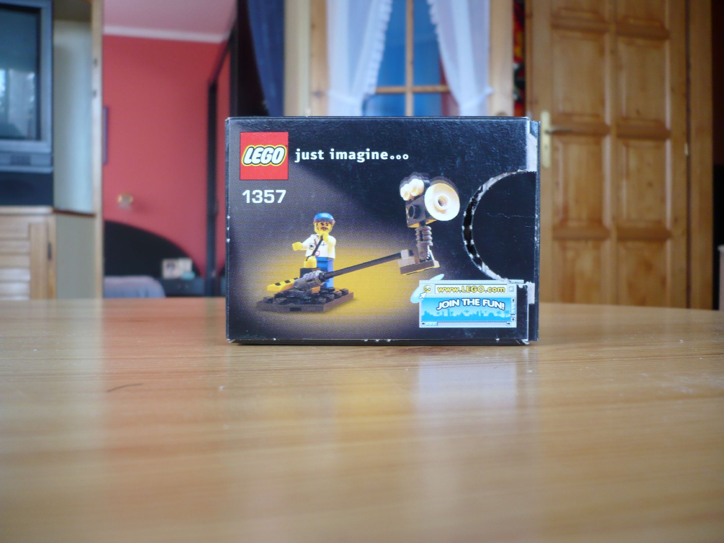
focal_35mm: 35
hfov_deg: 52.6
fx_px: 732
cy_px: 272
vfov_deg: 40.7
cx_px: 362
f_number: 2.8
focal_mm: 5.8
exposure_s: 1/20
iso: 100
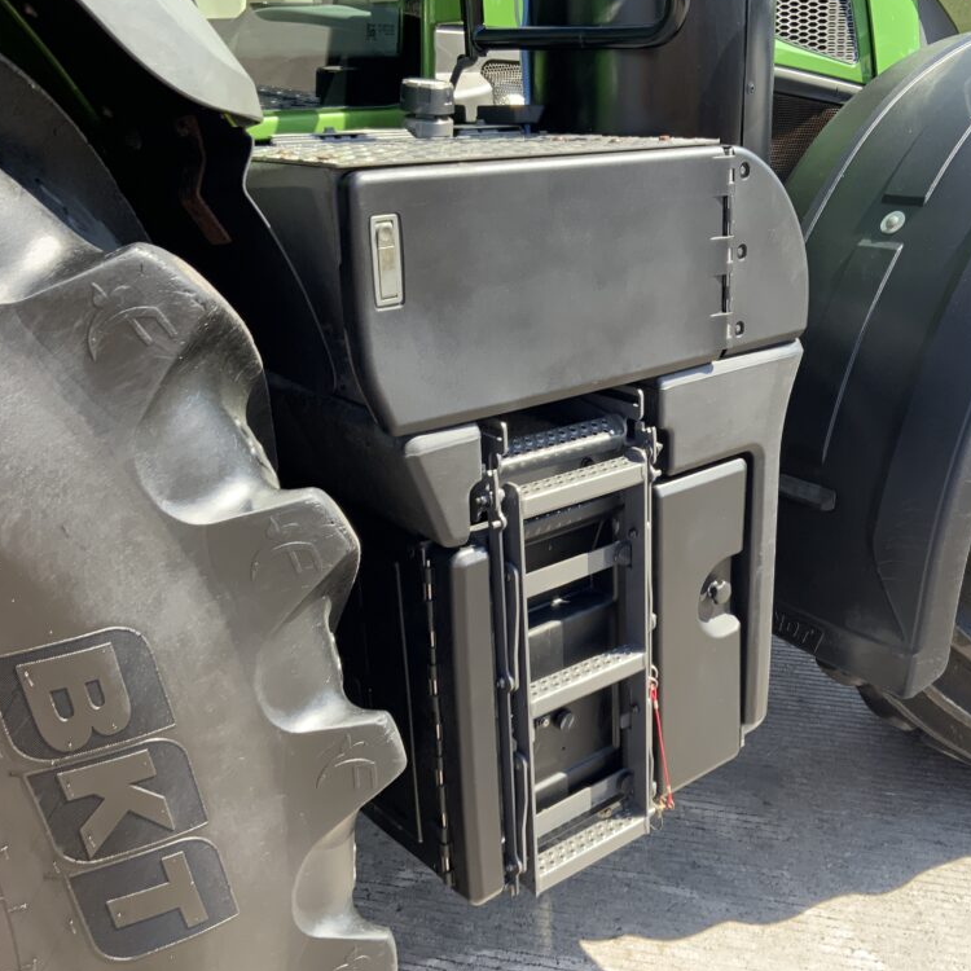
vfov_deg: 47.2
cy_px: 478
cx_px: 612
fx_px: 1111
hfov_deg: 46.8
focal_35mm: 35
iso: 16
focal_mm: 3
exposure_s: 1/215
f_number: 1.8
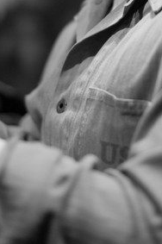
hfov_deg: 12.1
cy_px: -16
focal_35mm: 113
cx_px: 111
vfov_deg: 17.6
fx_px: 765
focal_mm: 50
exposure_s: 1/350
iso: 2500
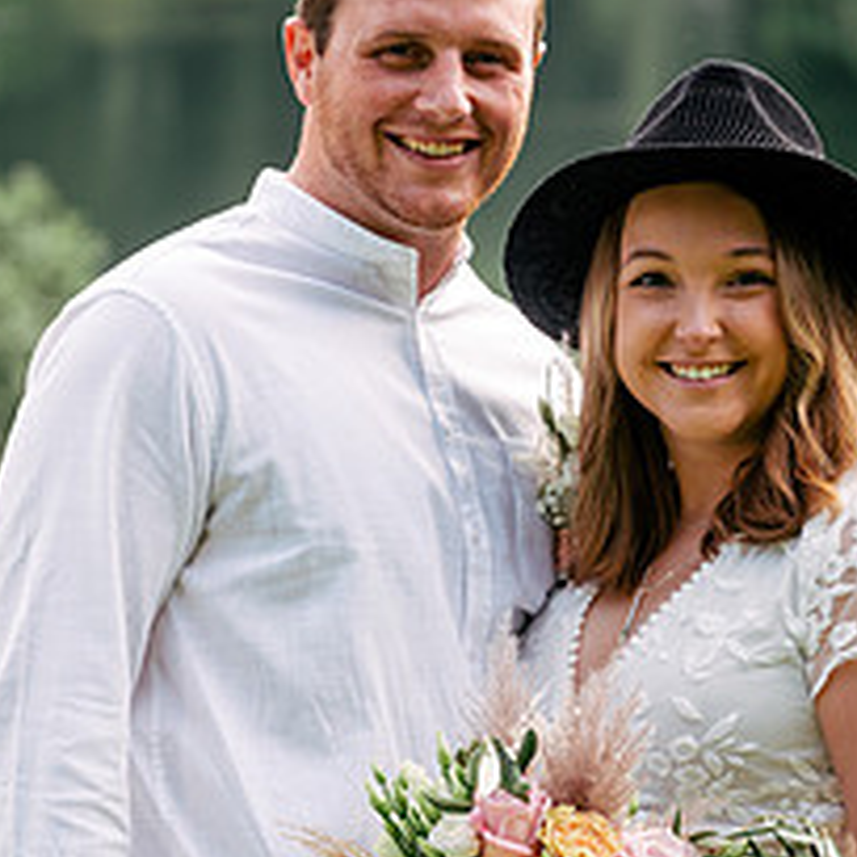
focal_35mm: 319
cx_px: 502
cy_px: 668
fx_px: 8935
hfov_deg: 5.5
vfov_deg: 5.5
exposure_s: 1/250
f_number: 8
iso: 500
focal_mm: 170
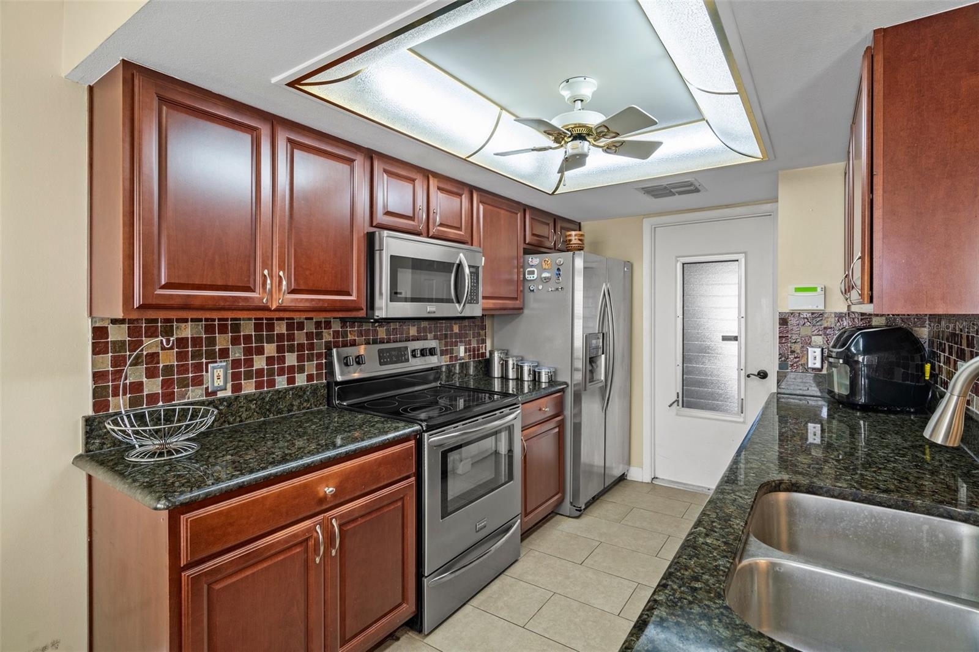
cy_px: 326
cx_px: 490
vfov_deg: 70.4
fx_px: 462
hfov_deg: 93.3
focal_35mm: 17
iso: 320
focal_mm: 17
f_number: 8
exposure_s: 1
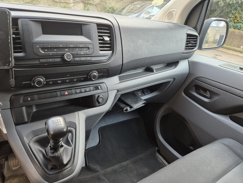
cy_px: 92
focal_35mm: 23
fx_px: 161
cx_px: 122
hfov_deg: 73.9
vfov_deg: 58.9
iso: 200
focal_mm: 5.4
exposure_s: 1/100
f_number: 1.8
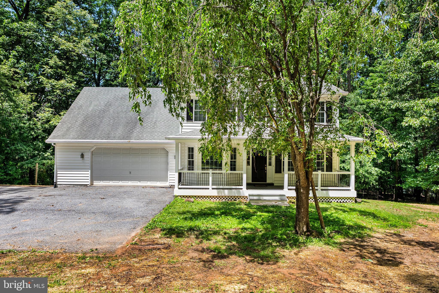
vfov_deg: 59.6
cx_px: 220
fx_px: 256
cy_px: 146
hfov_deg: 81.2
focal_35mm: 21
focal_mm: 21
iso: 320
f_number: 7.1
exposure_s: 1/640
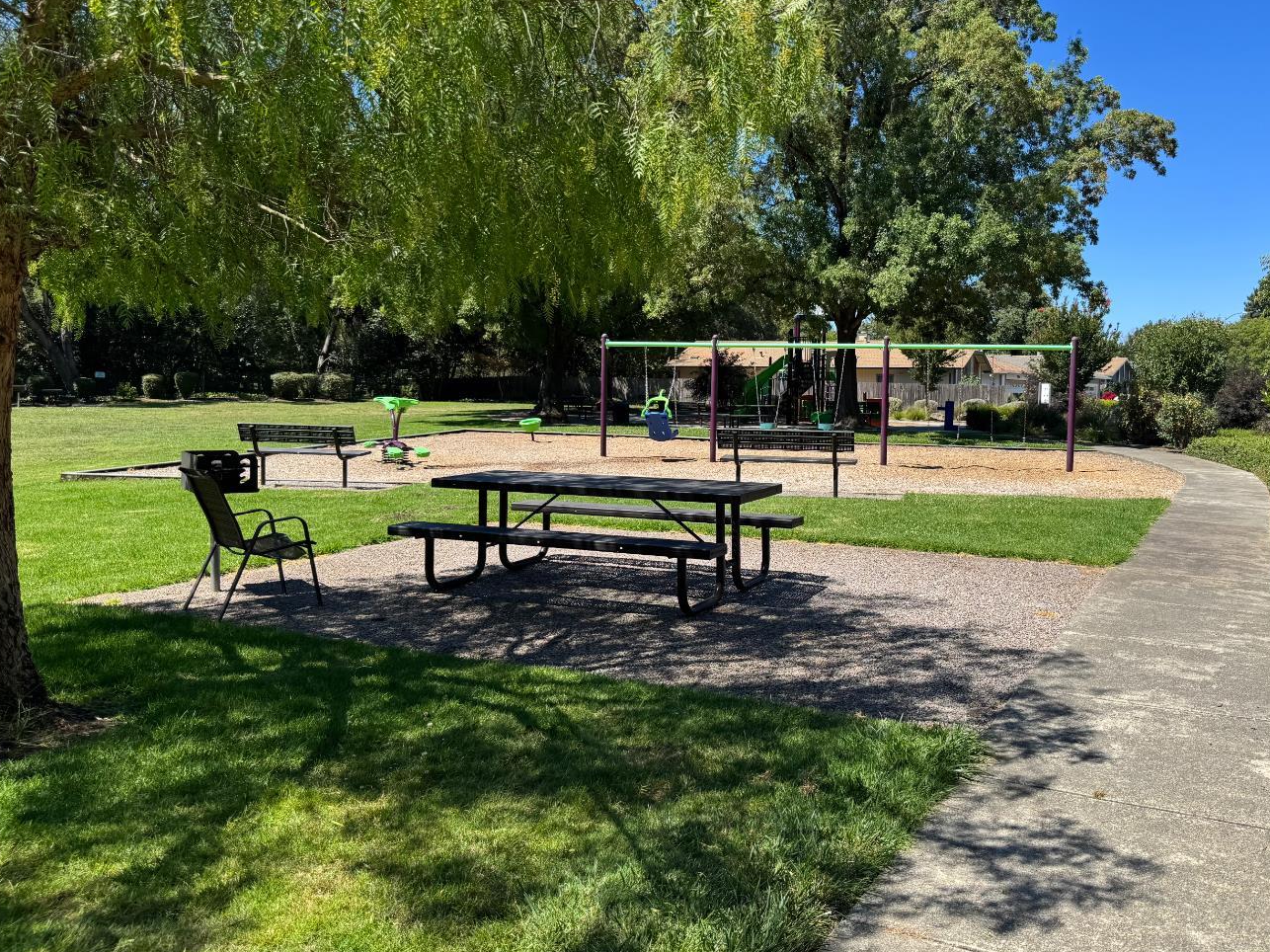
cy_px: 425
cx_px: 726
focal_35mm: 28
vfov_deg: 49.6
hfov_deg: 63.2
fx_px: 1027
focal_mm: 6.76
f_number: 1.78
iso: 80
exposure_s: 1/2331
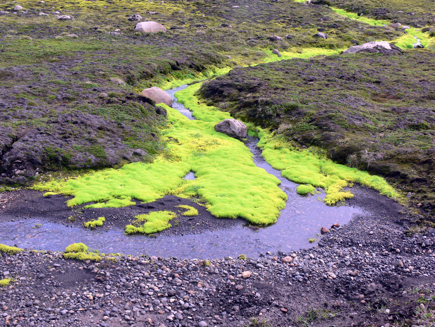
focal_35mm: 50
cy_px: 164
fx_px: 628
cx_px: 218
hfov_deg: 38.2
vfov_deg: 29.1
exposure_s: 1/500
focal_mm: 10.5
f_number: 5.6
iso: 200
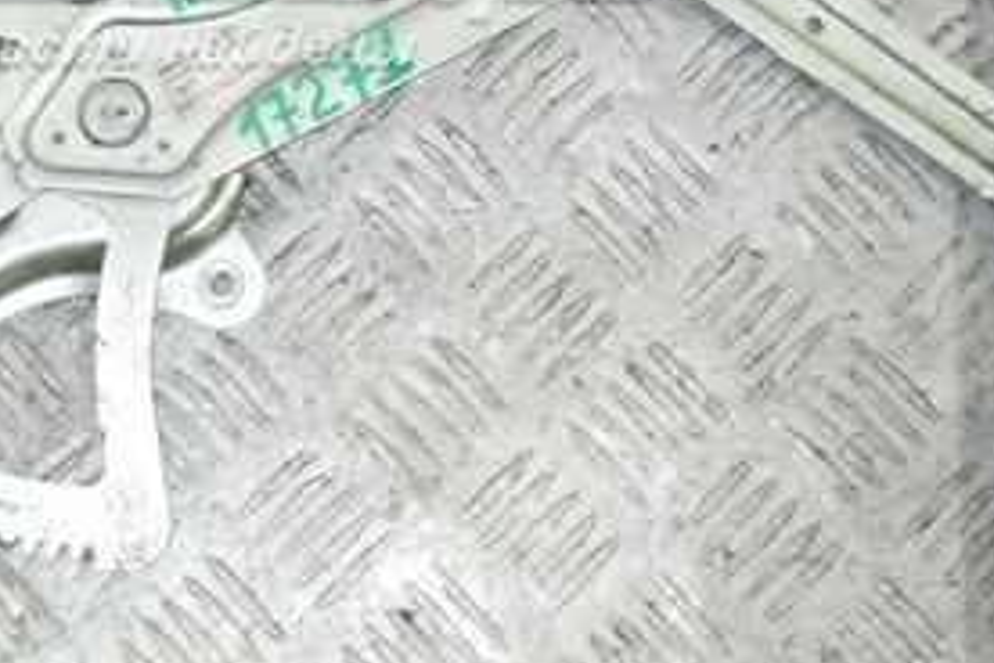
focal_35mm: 99
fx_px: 2733
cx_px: 274
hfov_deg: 20.5
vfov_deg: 13.6
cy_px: -58
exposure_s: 1/30
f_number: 3.1
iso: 250
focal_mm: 6.72
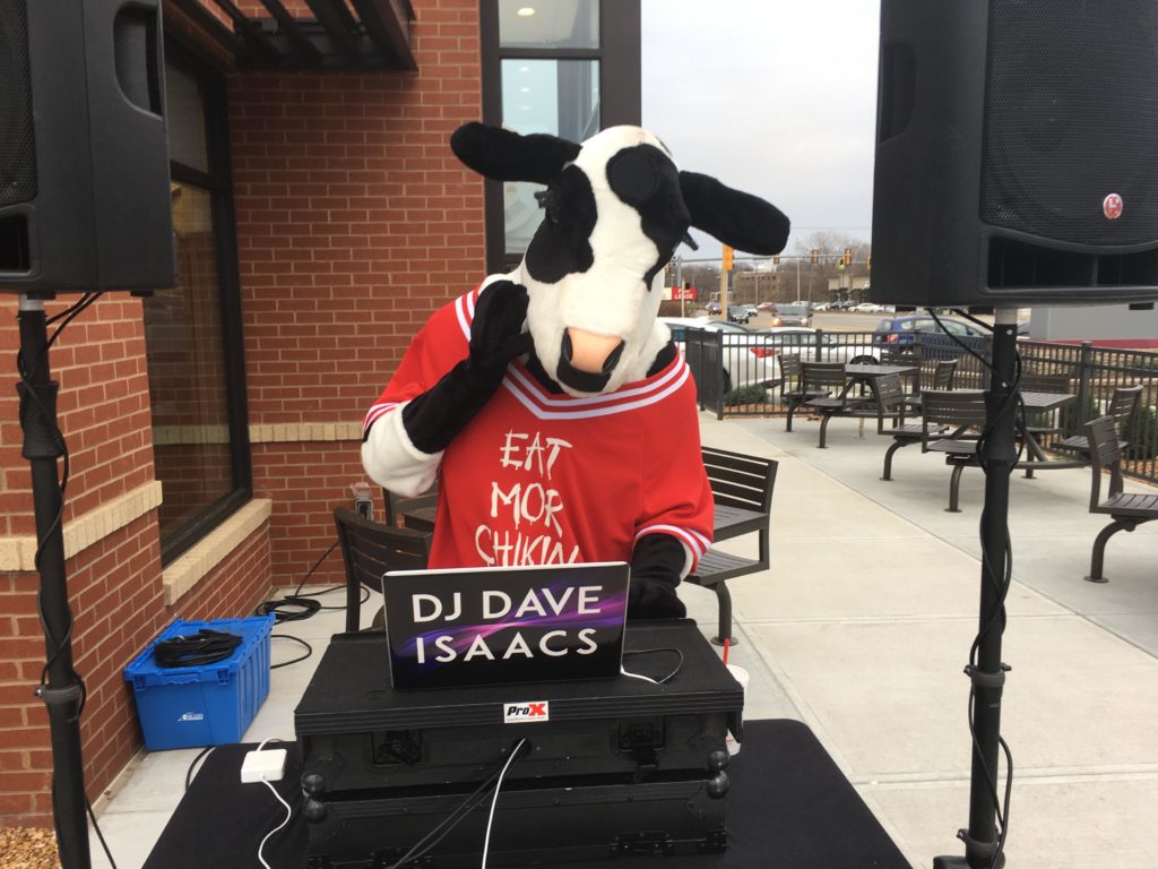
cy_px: 434
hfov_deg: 61.7
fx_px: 970
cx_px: 579
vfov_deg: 48.2
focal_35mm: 29
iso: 25
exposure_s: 1/60
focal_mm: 4.15
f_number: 2.2
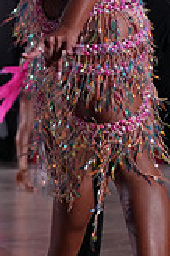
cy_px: -56
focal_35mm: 216
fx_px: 1533
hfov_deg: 6.3
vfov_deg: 9.4
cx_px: 133
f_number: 5
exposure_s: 1/400
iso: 2500
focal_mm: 61
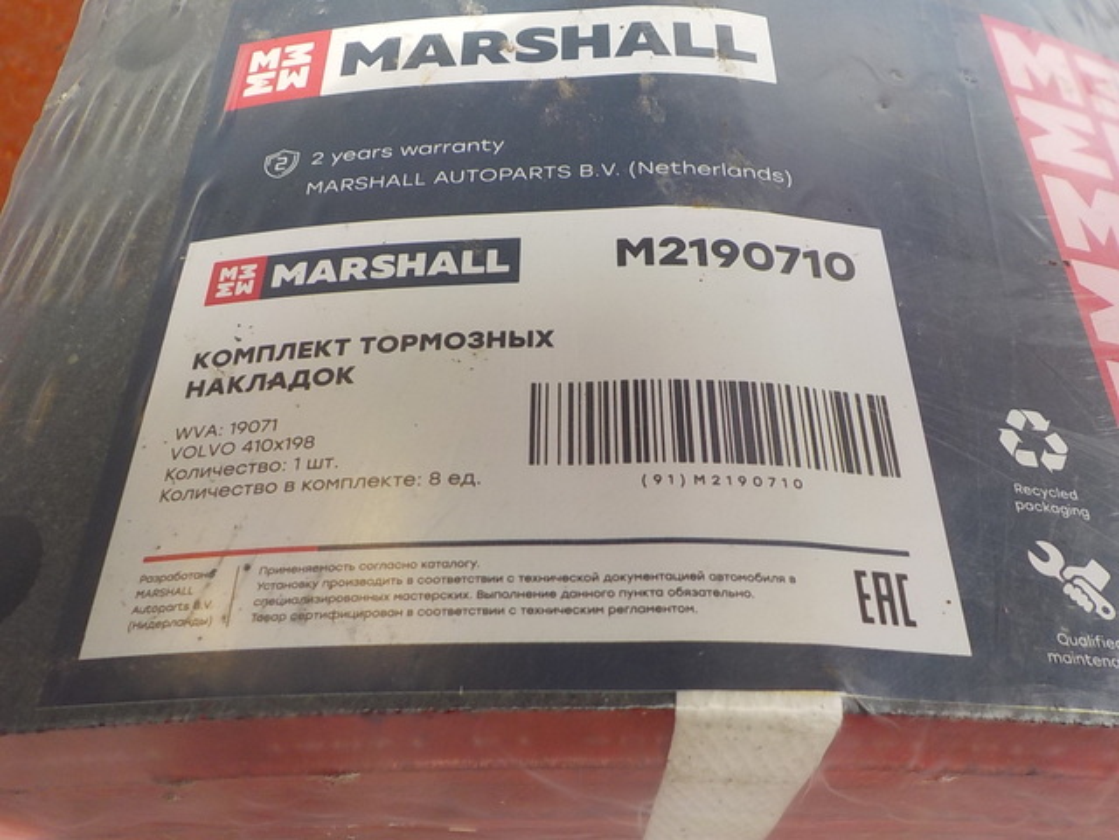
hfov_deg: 60.0
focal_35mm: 30
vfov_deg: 46.8
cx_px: 560
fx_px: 970
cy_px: 420
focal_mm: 4.1
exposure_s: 1/125
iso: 125
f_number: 3.3
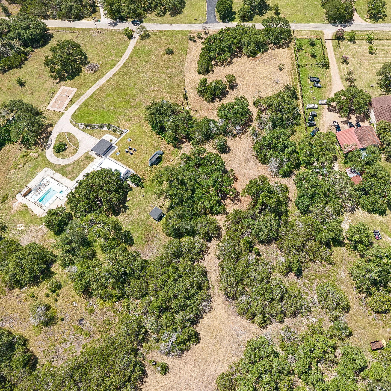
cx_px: 253
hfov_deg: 54.8
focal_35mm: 29
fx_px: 371
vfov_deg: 55.6
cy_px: 195
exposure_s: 1/2500
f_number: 1.8
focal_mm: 8.7
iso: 140
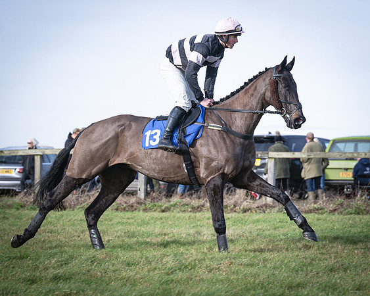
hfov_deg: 13.3
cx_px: 251
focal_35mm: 144
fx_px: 1581
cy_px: 159
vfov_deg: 10.7
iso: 125
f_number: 2.8
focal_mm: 75
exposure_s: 1/1000
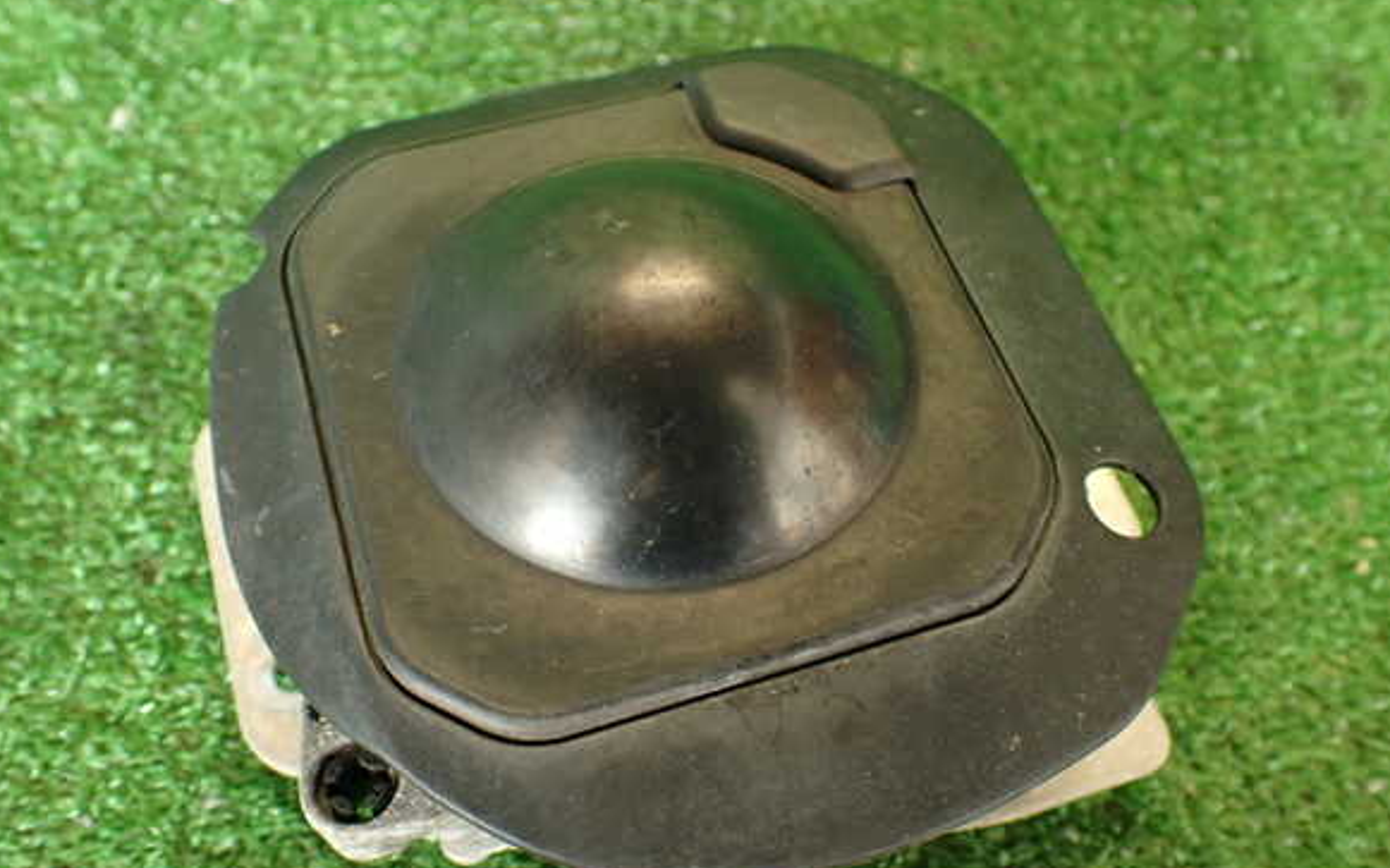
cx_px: 689
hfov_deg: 55.3
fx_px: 1326
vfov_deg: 36.3
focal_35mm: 35
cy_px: 466
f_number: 2.4
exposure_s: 1/30
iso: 250
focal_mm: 5.79
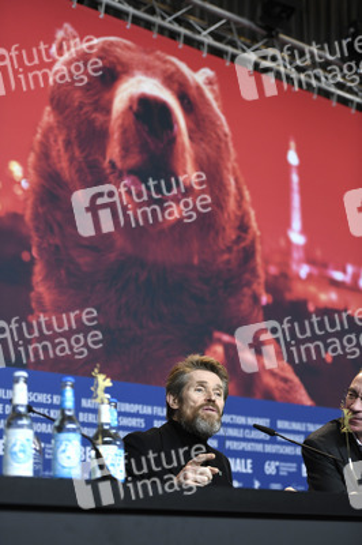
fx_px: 1058
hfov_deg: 19.4
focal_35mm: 70
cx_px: 181
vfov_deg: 28.9
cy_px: 272
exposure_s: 1/800
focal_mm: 70
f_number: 3.2
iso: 1600
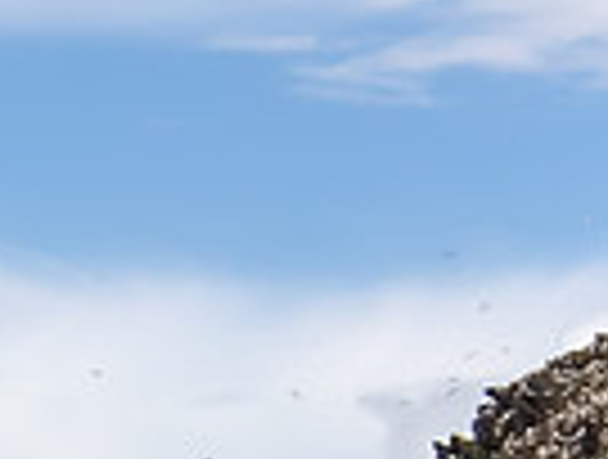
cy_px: 907
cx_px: -368
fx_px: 9774
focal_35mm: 555
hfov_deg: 3.5
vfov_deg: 2.7
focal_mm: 78
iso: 500
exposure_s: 1/400
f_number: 18
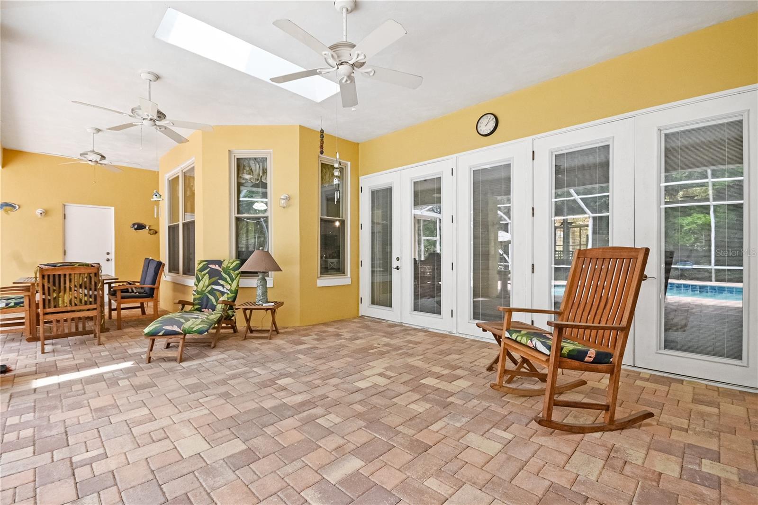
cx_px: 379
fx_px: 316
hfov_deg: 100.4
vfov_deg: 77.3
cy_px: 252
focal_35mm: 15
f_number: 8
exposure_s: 1/250
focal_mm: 10
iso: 1000
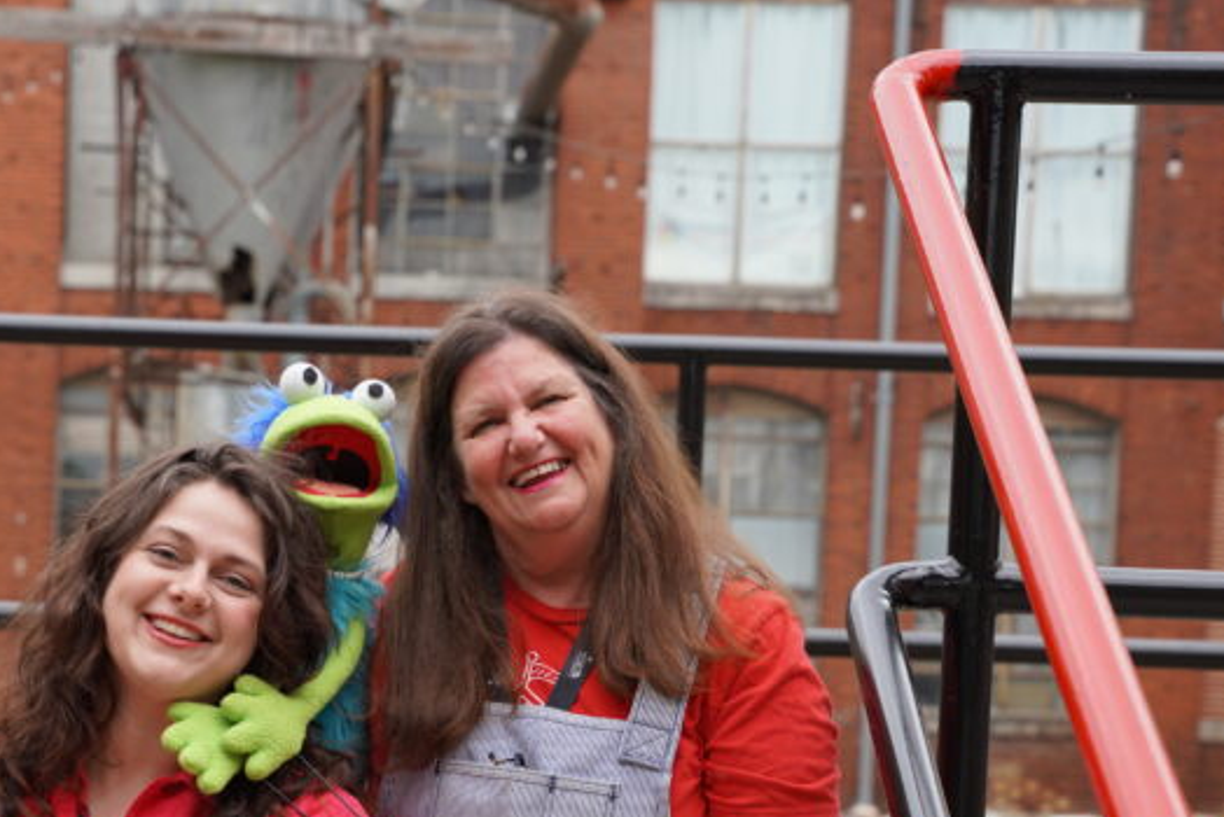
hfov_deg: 24.1
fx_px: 2843
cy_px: 790
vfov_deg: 16.1
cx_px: 325
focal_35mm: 84
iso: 200
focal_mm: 42.8
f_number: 4
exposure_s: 1/160
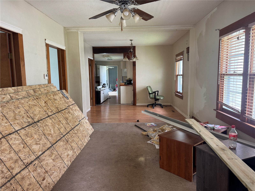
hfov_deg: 71.6
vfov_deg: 56.8
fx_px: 177
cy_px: 96
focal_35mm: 24
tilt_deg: -6.9
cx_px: 128
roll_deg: +0.4
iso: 200
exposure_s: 1/66
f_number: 1.78
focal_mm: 6.76
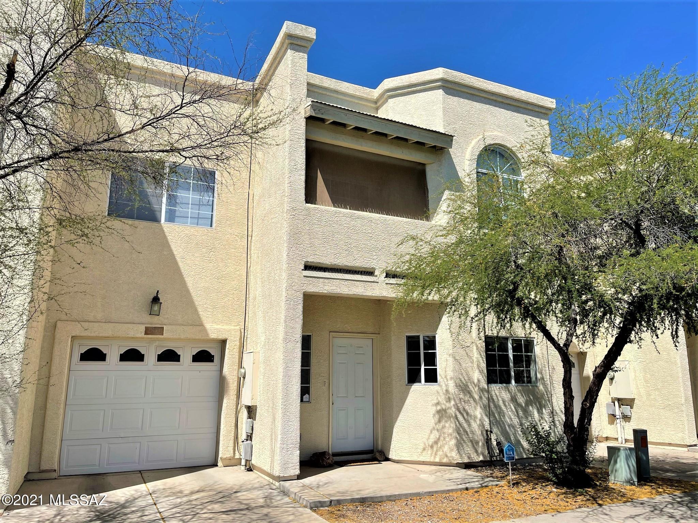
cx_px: 349
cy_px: 262
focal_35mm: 26
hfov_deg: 67.3
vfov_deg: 53.1
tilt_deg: +11.8
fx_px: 524
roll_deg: -0.2
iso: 32
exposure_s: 1/5917
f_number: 1.6
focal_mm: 5.1
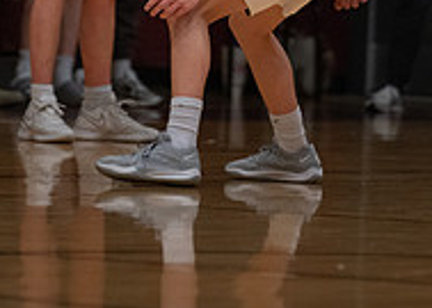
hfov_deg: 3.1
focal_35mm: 643
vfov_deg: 2.2
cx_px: 199
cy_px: -144
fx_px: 7889
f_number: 2.8
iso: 2500
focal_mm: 200
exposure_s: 1/1000
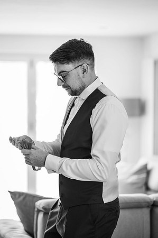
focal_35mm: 85
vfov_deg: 23.9
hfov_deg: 16.0
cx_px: 79
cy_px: 119
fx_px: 561
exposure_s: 1/200
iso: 360
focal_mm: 85
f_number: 1.8
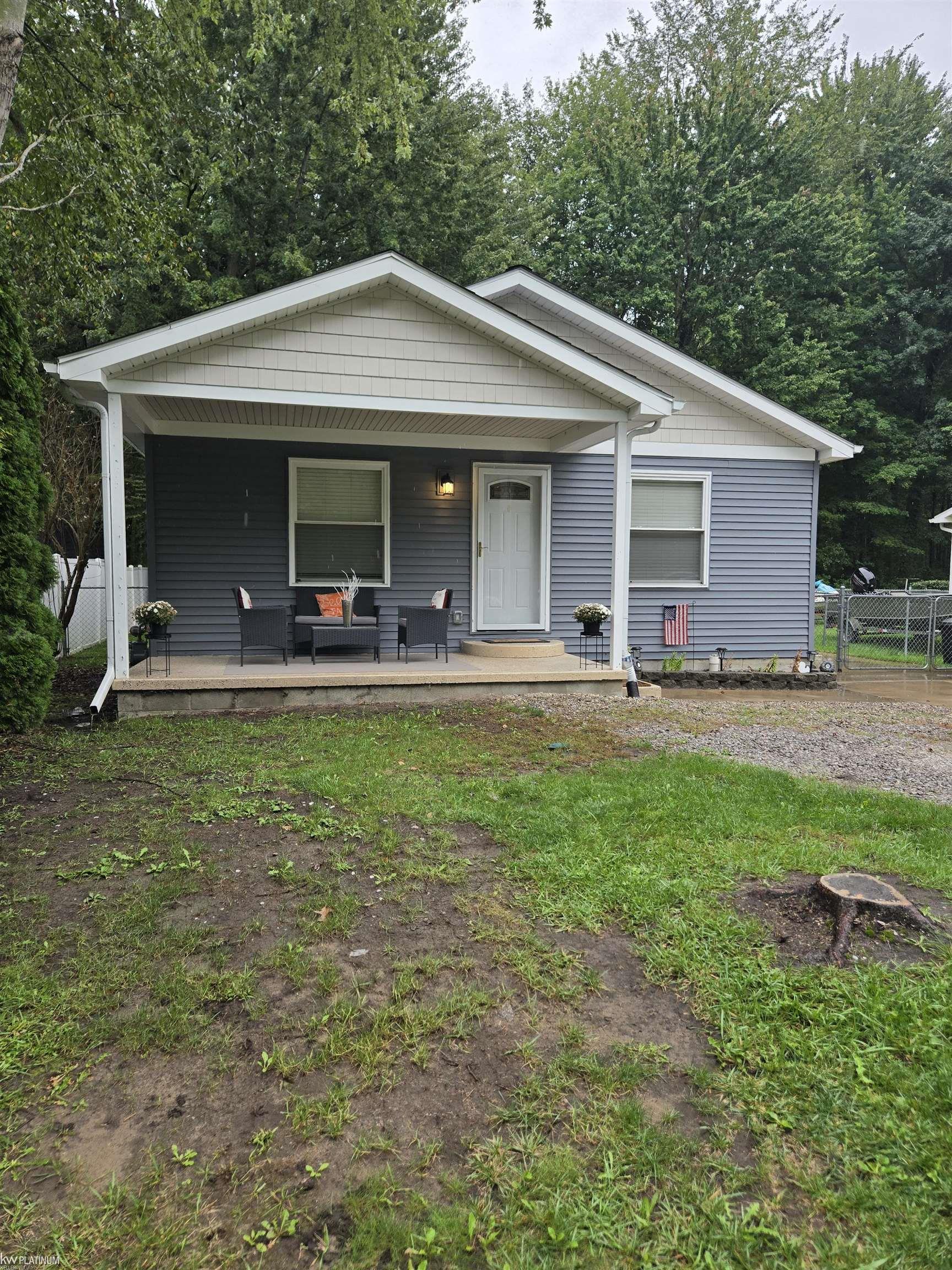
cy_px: 635
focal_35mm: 23
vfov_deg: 73.9
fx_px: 843
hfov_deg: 58.9
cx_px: 476
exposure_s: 1/688
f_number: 1.8
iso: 80
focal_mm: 5.4
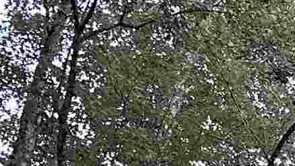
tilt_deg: +0.0
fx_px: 1440
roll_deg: -1.1
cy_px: 603
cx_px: 961
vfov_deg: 5.8
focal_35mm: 184
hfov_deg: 8.9
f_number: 1.78
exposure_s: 1/60
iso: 320
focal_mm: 6.86
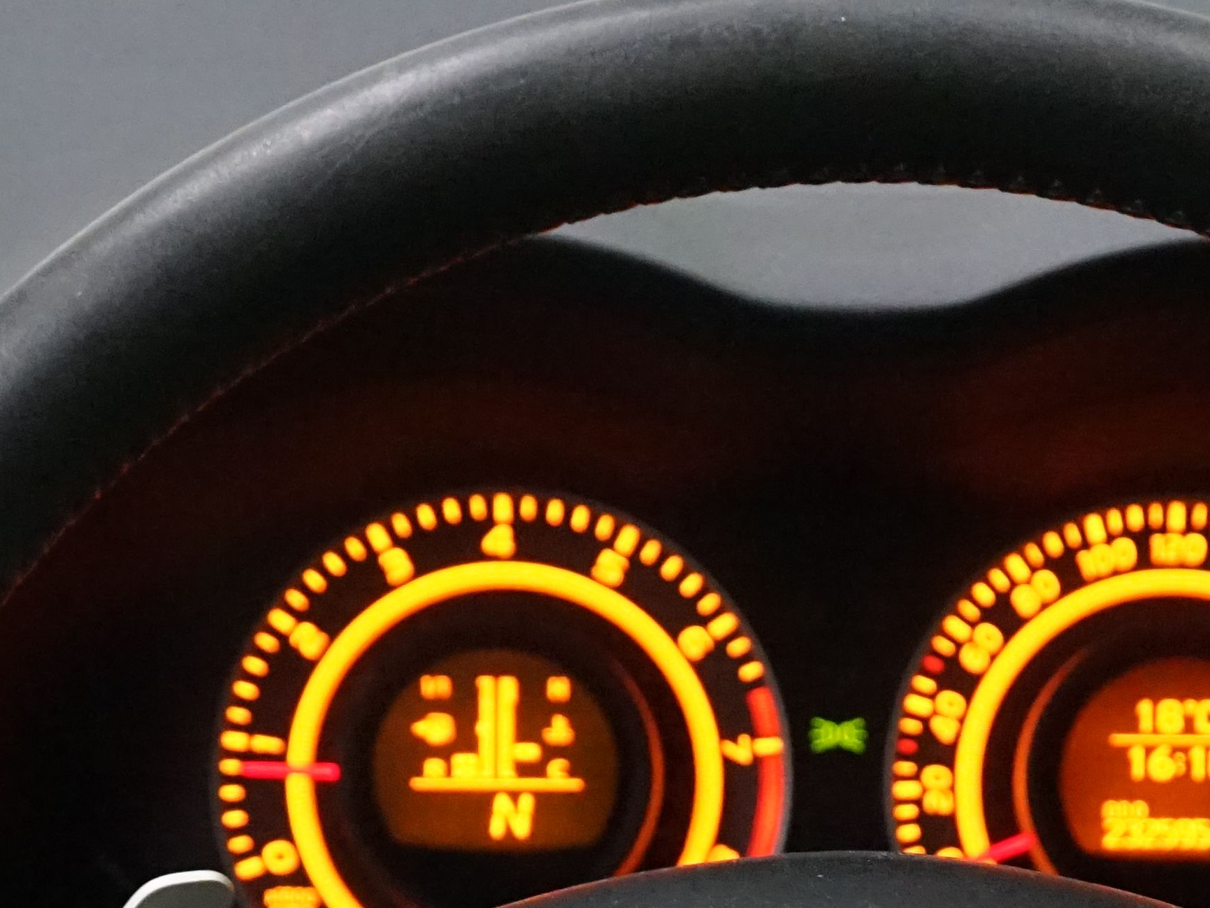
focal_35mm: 120
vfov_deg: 12.0
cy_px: 1196
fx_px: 4194
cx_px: 854
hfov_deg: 16.4
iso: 6400
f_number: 4
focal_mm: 36
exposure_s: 1/80
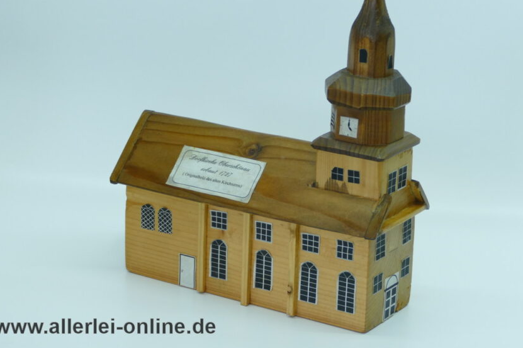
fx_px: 1539
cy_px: 149
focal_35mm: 106
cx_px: 308
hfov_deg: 19.3
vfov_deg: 12.9
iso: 400
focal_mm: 31.44
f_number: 3.8
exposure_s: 1/80
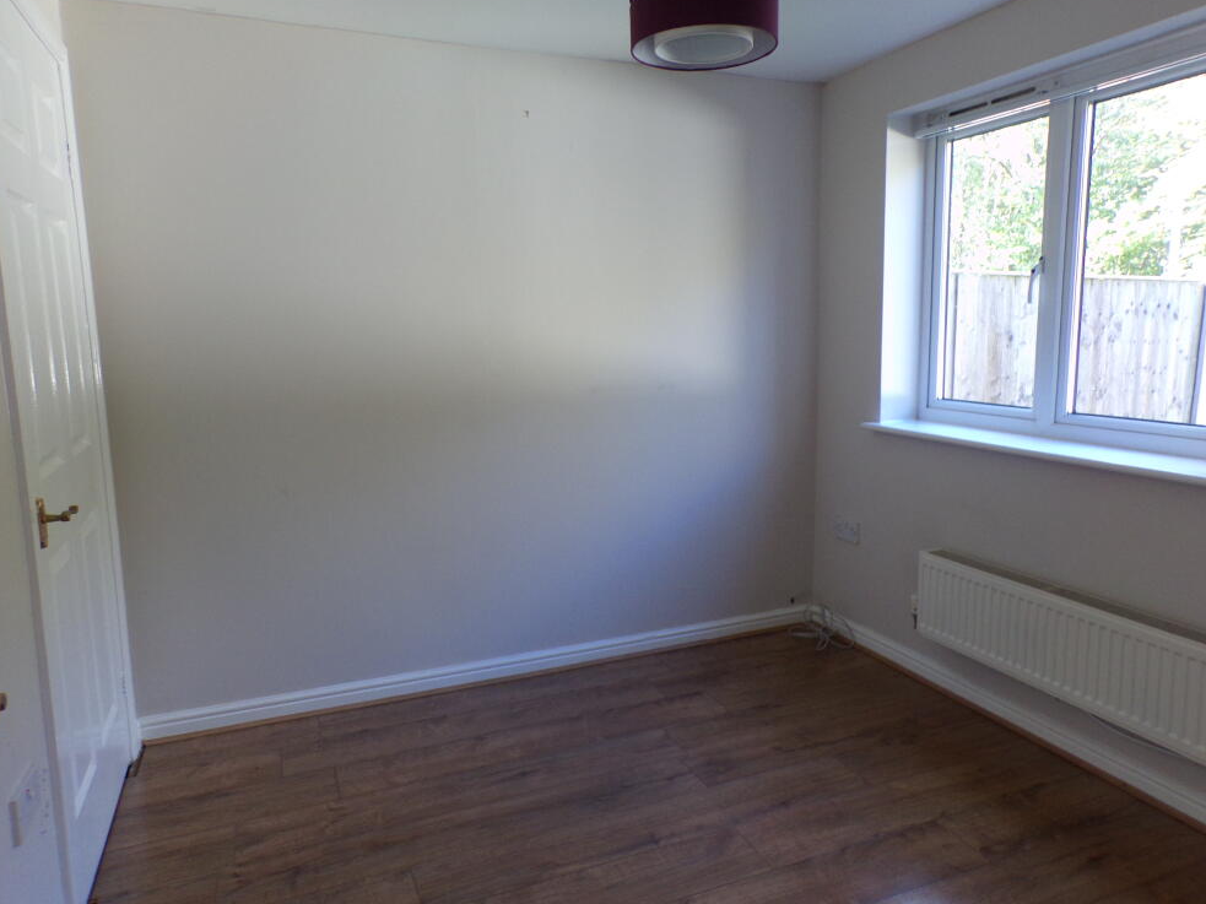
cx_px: 618
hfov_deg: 69.4
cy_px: 443
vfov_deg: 54.9
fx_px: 871
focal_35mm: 25
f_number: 3
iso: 100
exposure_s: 1/34
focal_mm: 4.3
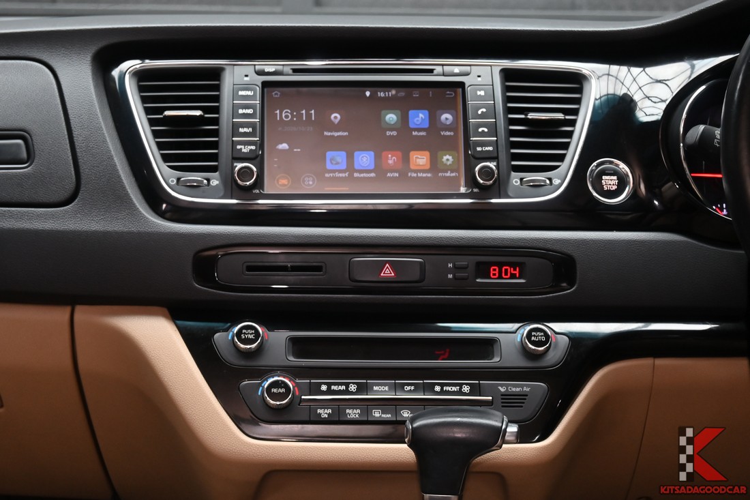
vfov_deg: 24.6
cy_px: 250
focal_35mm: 55
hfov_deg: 36.3
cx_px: 375
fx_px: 1146
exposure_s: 1/60
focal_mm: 37
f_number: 5.6
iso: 800
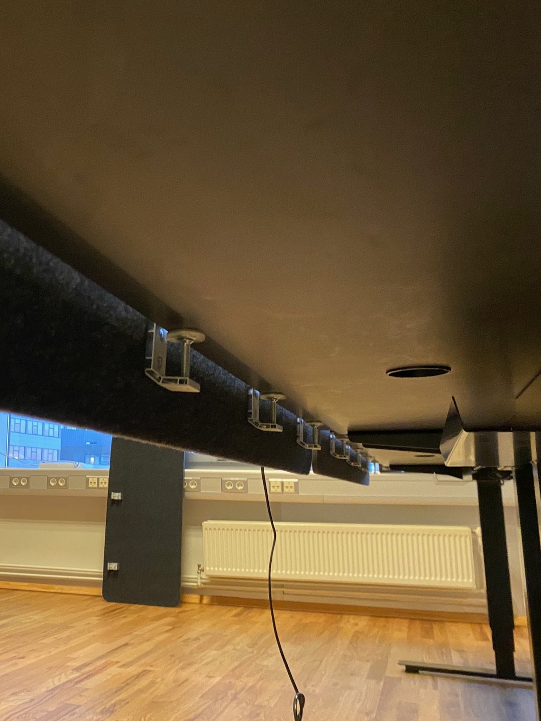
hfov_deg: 39.3
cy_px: 358
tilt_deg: +11.6
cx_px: 116
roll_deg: -1.0
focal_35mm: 35
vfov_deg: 52.6
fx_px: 729
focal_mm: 4.25
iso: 500
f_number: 1.8
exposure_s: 1/50
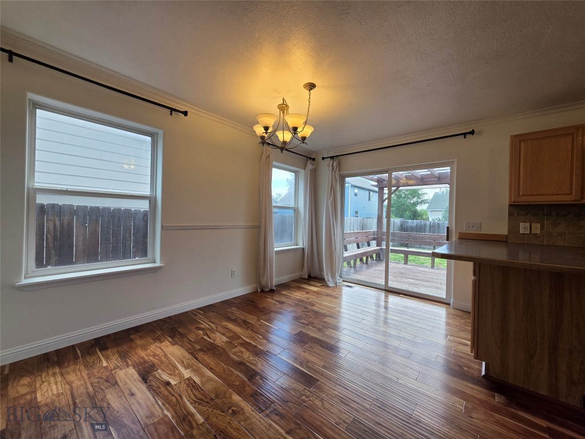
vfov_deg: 89.9
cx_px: 292
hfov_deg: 106.2
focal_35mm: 13
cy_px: 220
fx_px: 220
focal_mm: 2.2
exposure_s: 1/120
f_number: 1.9
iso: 25
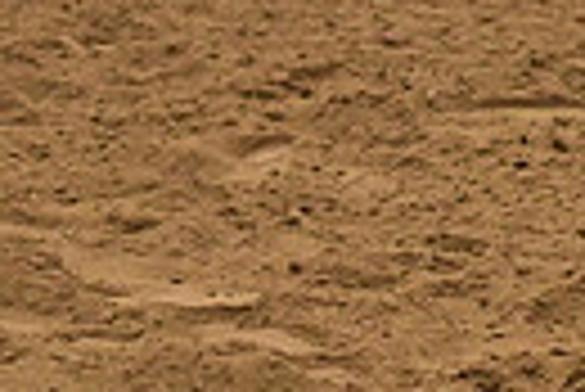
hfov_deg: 5.6
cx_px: 896
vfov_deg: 3.7
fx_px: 5954
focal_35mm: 366
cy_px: -430
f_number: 2.8
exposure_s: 1/640
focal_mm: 82
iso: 5000
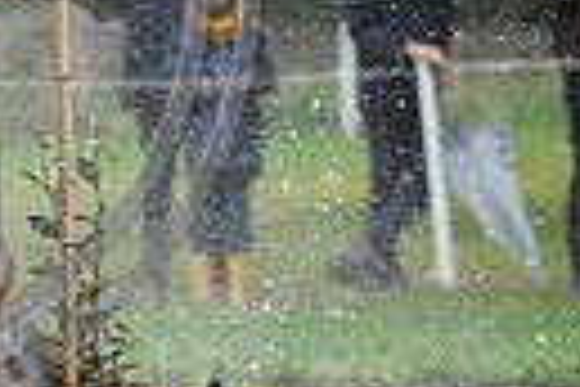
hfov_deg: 1.5
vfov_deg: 1.0
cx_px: -252
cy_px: -88
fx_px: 21716
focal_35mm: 1348
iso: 1250
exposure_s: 1/1250
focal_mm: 200
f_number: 4.5
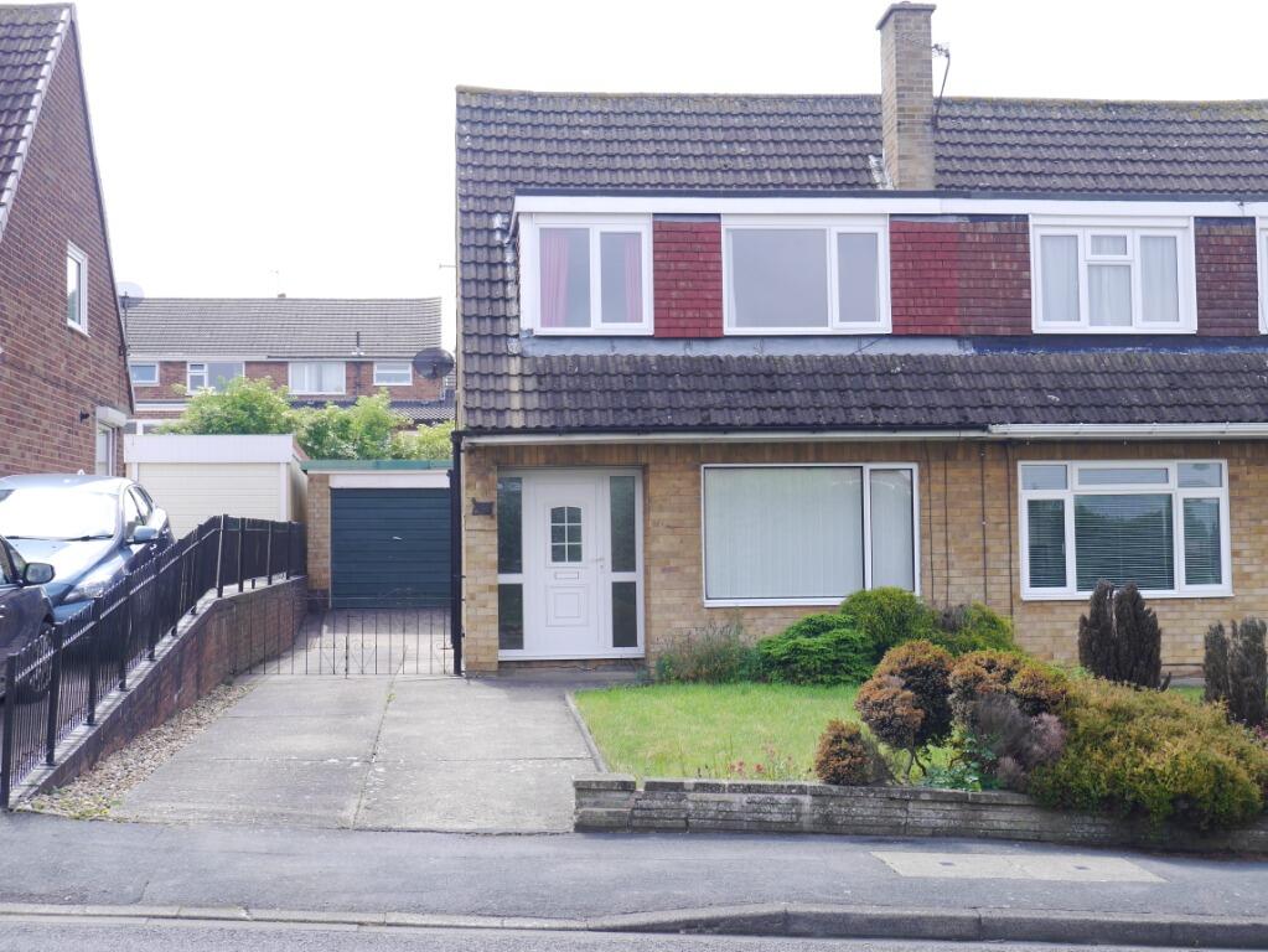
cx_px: 634
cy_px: 476
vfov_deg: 29.1
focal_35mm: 50
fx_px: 1832
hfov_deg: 38.2
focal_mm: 25
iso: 160
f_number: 7.1
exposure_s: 1/160
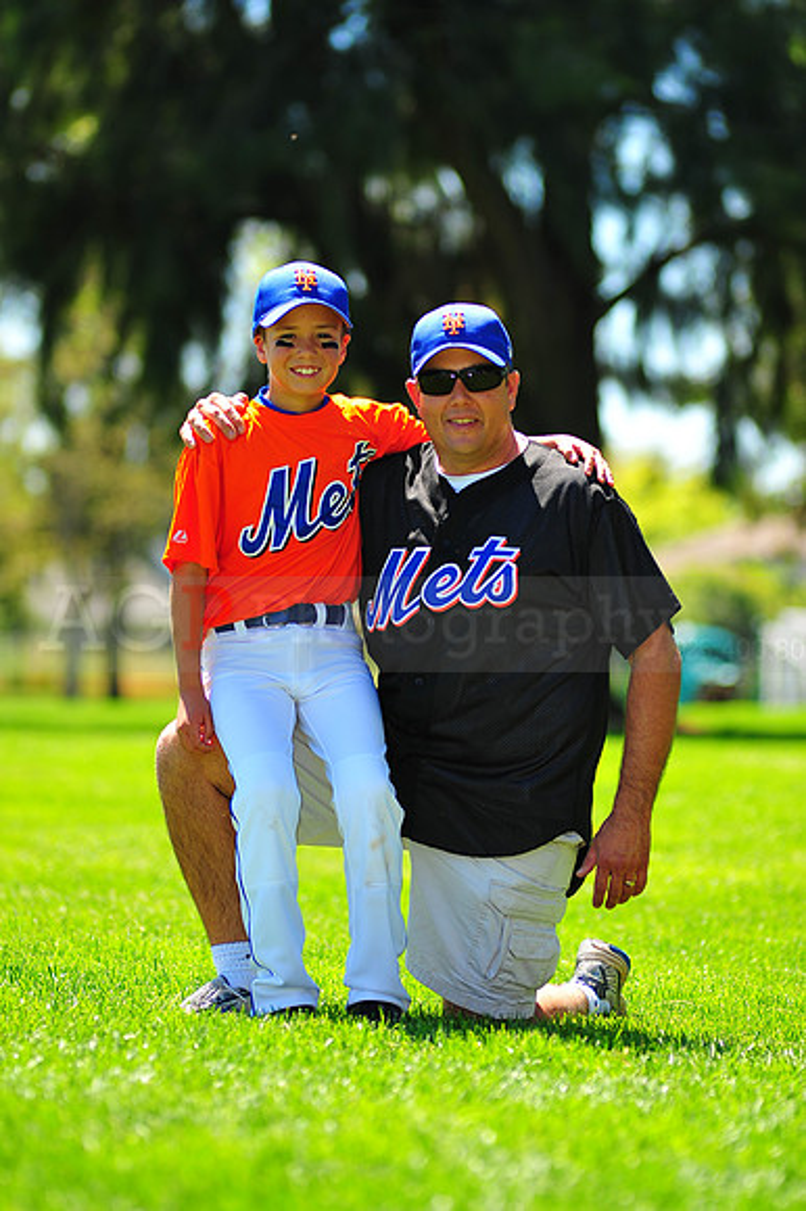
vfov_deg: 11.4
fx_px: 6052
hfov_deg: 7.6
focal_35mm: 180
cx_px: 403
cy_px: 606
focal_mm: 180
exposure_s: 1/640
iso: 200
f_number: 4
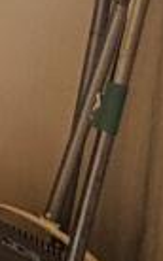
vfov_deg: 15.8
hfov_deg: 6.4
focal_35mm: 110
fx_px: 783
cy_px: -223
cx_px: -652
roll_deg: +0.5
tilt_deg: -7.0
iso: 40
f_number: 2.2
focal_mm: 2.22
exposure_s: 1/129
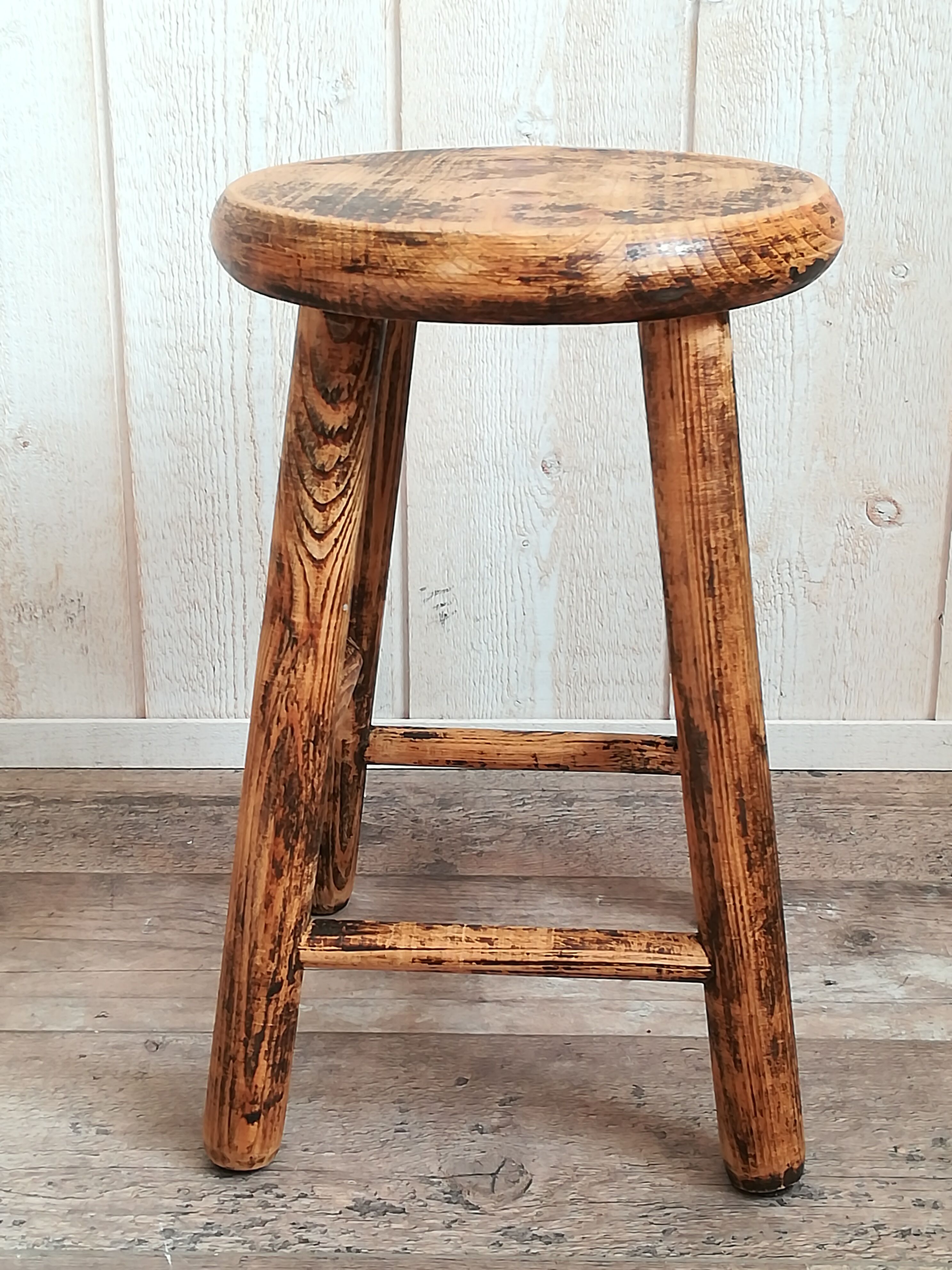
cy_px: 635
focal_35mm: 52
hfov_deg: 28.0
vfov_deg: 36.8
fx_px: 1907
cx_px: 476
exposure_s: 1/33.3
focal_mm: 3.83
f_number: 2.2
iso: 160
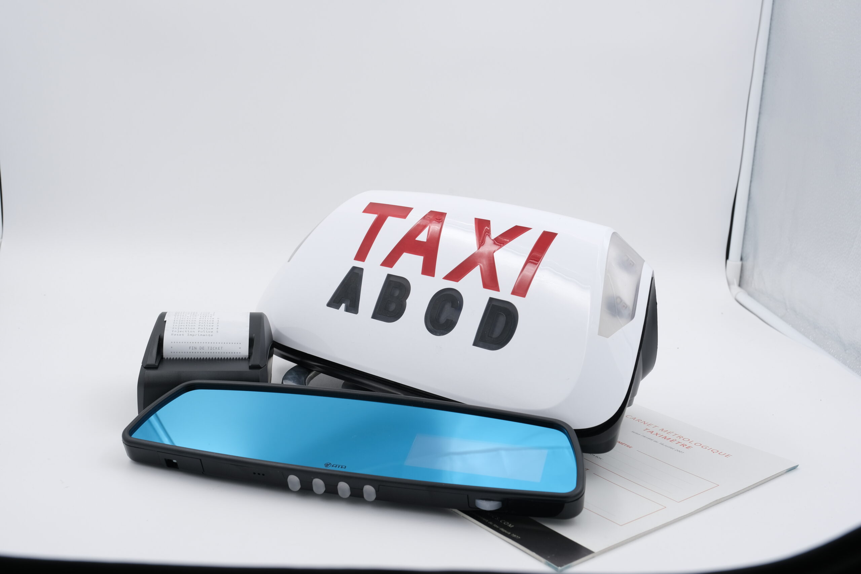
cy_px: 287
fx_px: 957
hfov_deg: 48.5
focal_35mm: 40
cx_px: 430
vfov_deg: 33.4
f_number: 8
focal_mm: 26.6
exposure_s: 1/30
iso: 200
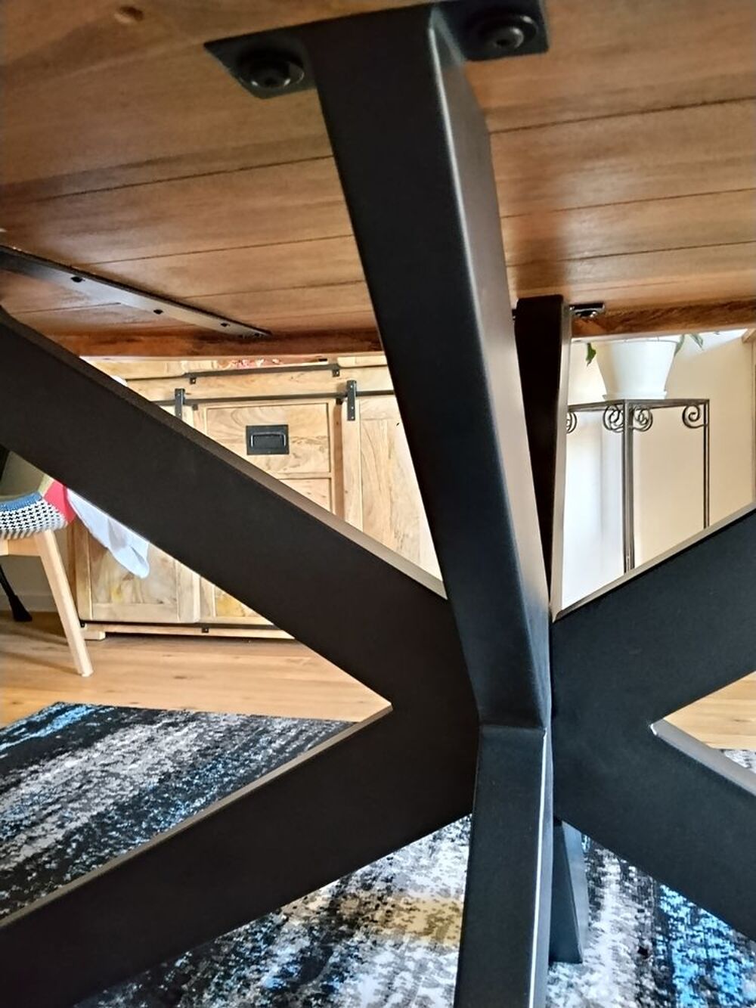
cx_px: 378
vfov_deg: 61.7
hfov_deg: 48.2
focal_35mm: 29
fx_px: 844
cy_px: 504
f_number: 1.8
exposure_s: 1/20
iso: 1250
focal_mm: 3.96
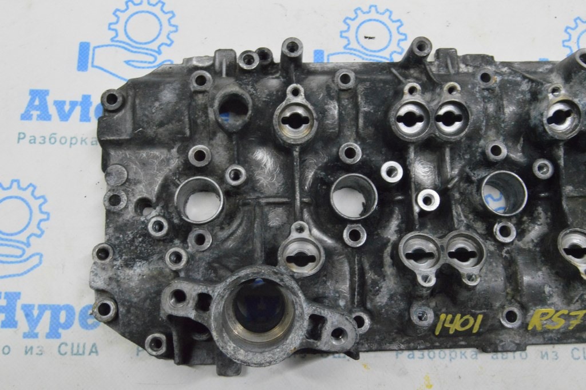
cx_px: 293
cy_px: 195
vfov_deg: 36.8
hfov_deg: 53.2
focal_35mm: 36
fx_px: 586
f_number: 20
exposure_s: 1/20
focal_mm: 24
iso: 6400
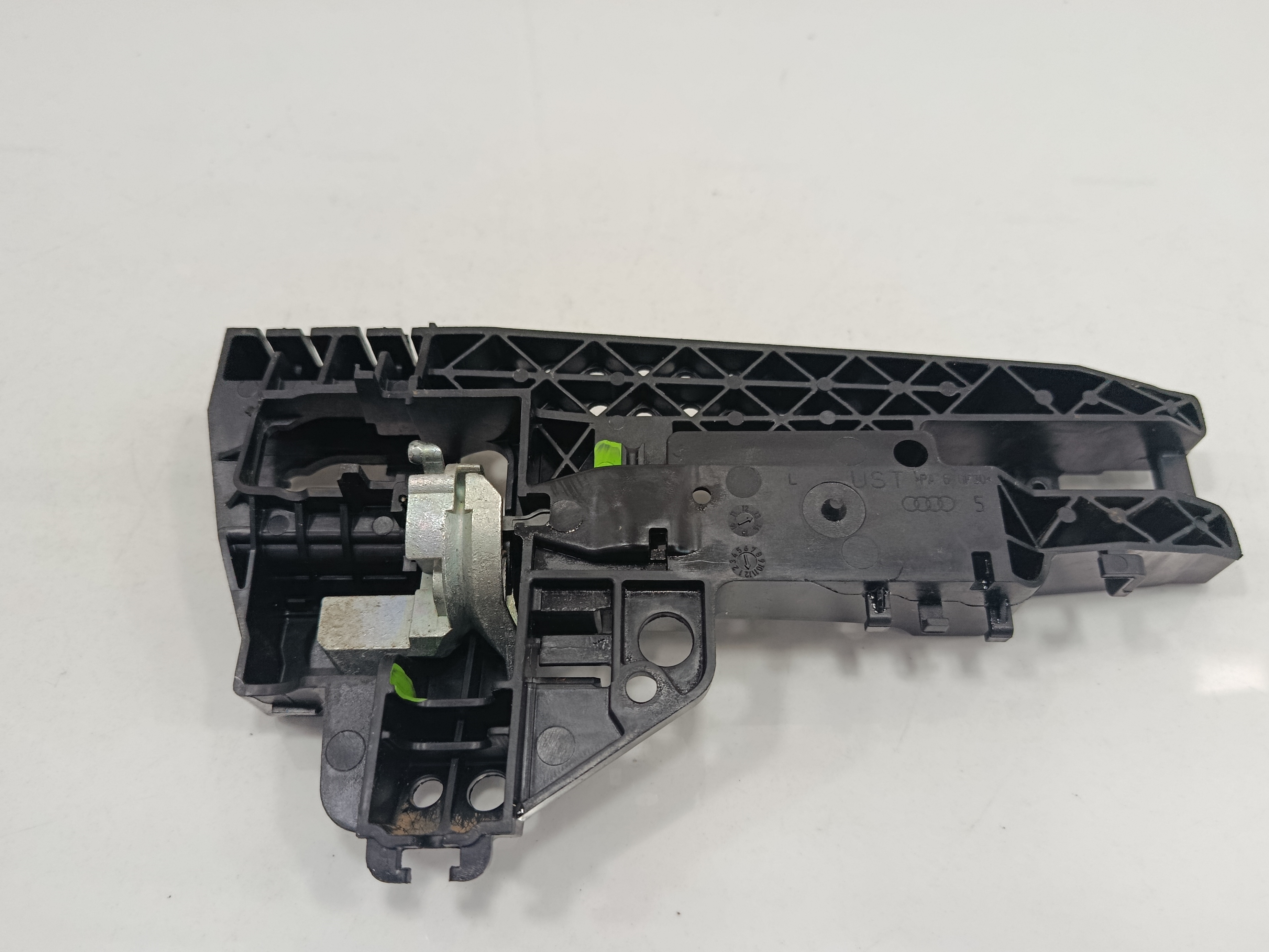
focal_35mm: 26
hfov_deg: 67.3
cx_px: 647
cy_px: 511
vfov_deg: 53.0
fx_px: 953
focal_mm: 5.24
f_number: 1.7
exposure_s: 1/100
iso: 975
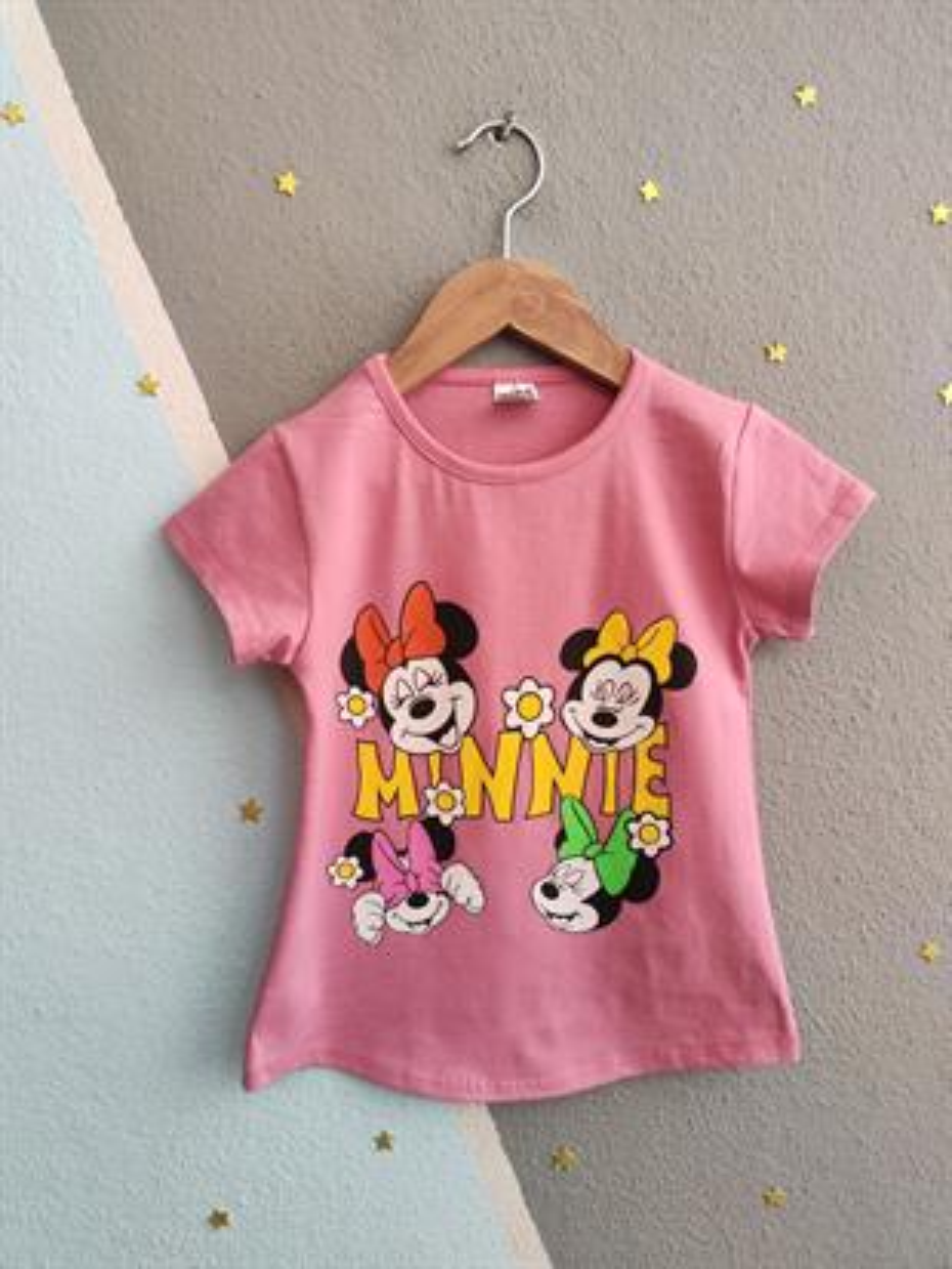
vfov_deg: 71.6
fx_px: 880
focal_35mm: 24
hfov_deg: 56.8
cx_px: 476
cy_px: 634
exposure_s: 1/100
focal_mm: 5.59
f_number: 1.88
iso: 202
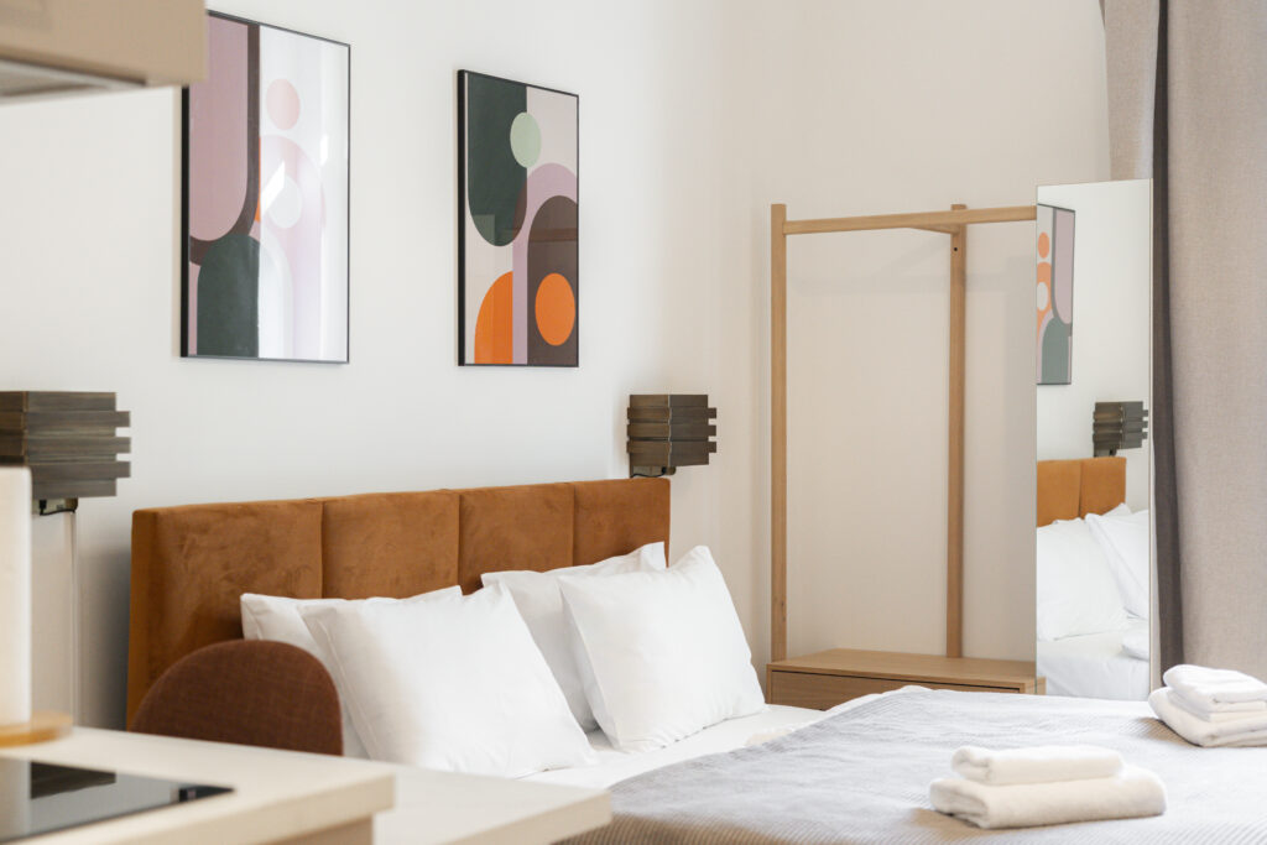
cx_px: 634
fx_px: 1936
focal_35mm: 55
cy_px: 422
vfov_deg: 24.6
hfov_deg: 36.2
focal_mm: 55
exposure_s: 1/80
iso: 1000
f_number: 4
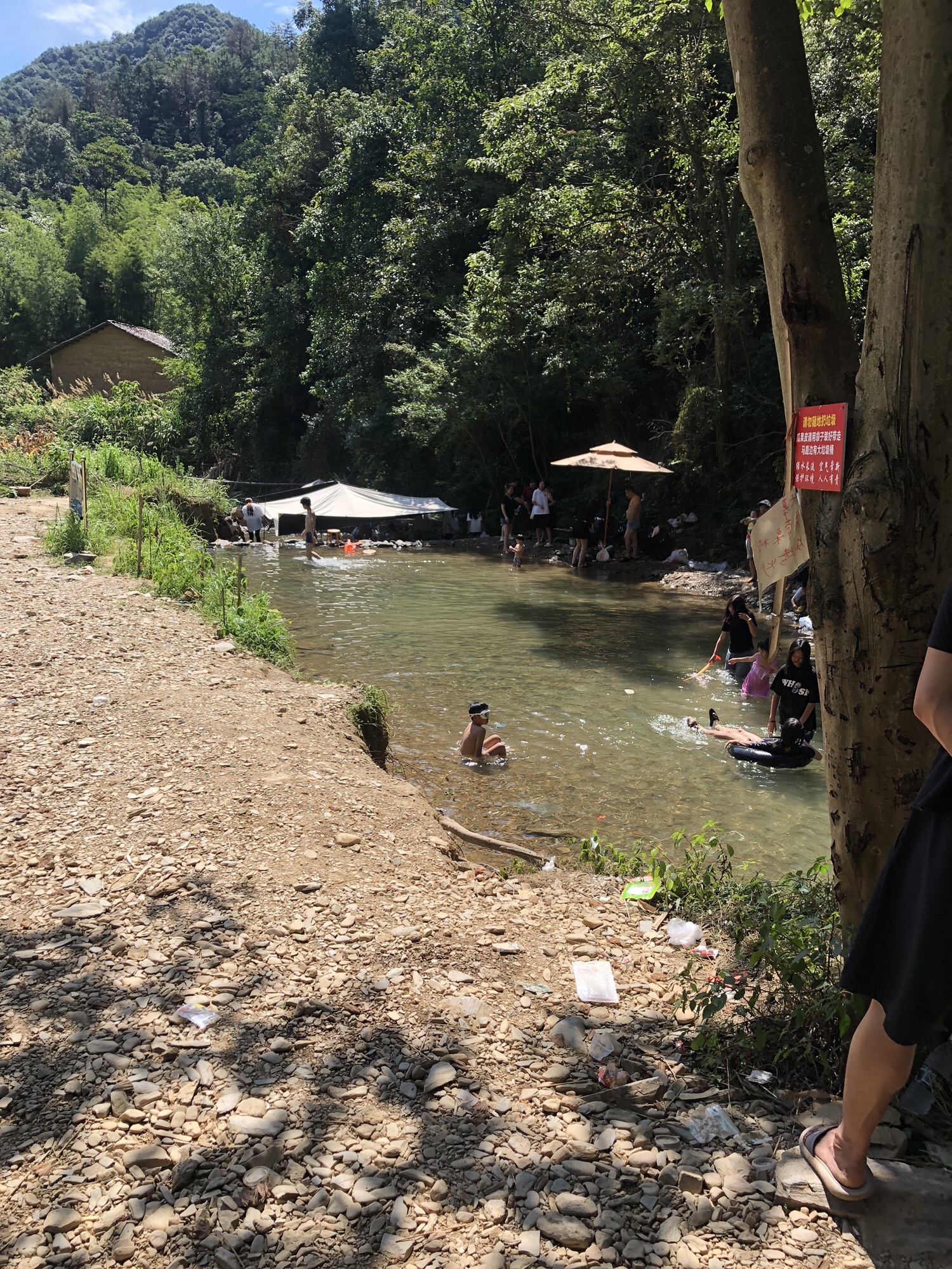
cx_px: 476
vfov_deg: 63.4
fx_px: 1027
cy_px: 634
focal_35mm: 28
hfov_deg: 49.7
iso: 20
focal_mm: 4
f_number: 1.8
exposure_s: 1/1066
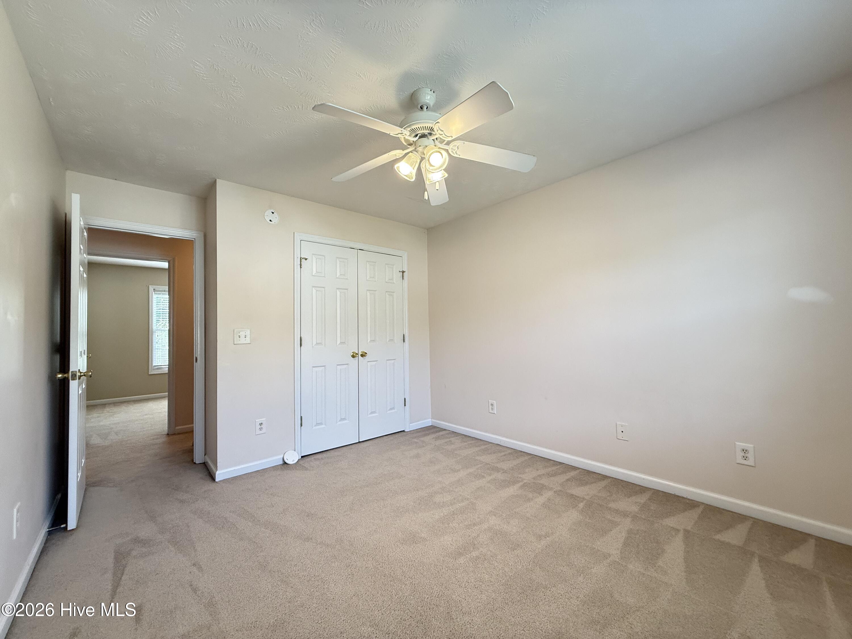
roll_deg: +1.1
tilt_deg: +2.4
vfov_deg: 85.7
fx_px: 345
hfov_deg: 102.1
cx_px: 426
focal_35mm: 14
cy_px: 320
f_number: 2.2
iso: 250
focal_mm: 2.22
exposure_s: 1/120
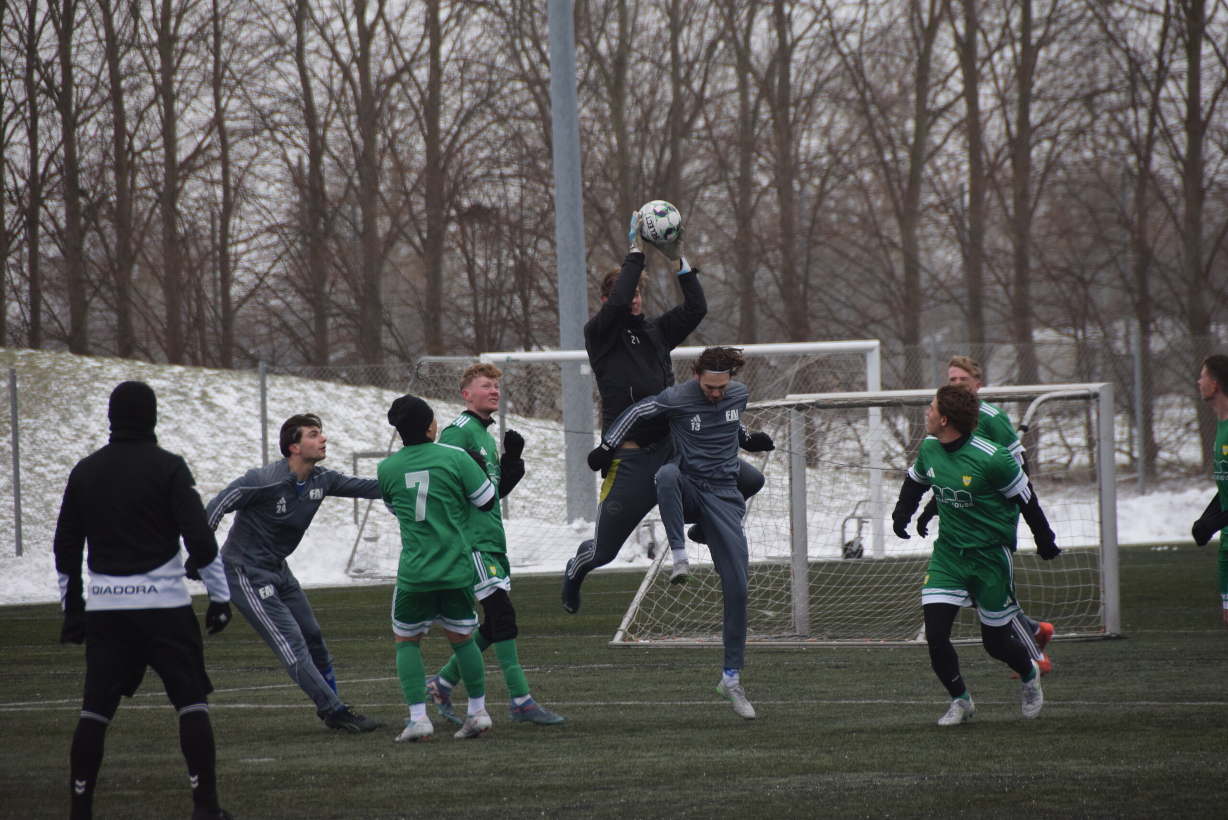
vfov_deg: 4.6
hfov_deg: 6.9
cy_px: 410
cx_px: 614
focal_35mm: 300
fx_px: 10241
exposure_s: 1/800
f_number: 5.6
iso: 800
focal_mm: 200
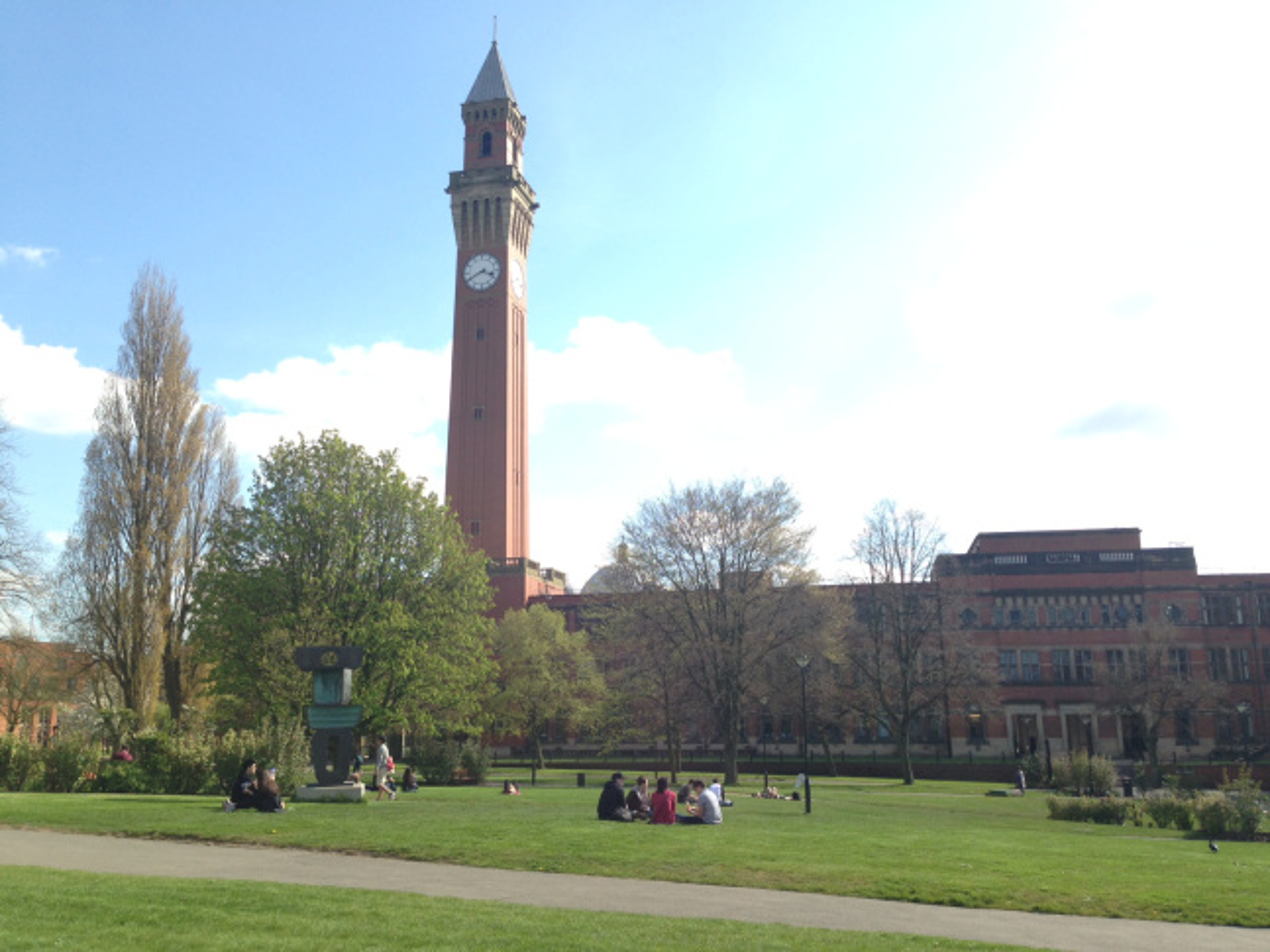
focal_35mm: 33
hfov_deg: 55.4
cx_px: 635
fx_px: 1210
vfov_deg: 42.9
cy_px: 476
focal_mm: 4.12
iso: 50
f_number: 2.4
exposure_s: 1/775
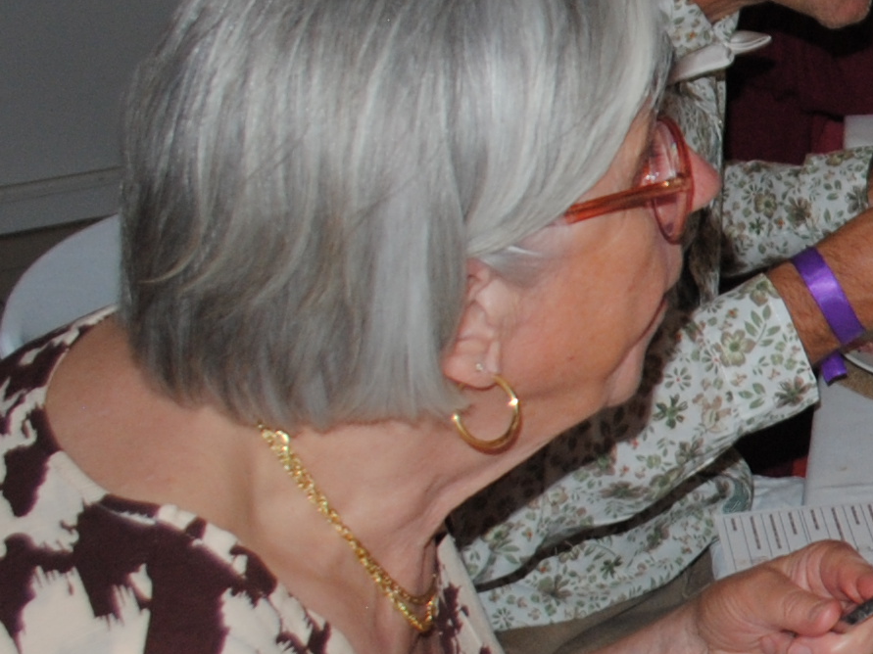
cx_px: 1646
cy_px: 93
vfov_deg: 13.0
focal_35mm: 113
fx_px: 2849
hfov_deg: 14.8
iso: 200
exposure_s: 1/60
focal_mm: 18
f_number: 3.5
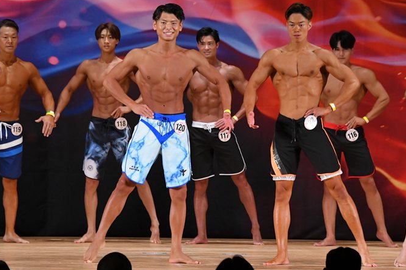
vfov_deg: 5.5
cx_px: 217
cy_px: 143
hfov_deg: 8.2
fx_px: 2829
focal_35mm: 251
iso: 3200
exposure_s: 1/400
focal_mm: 145
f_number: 5.6
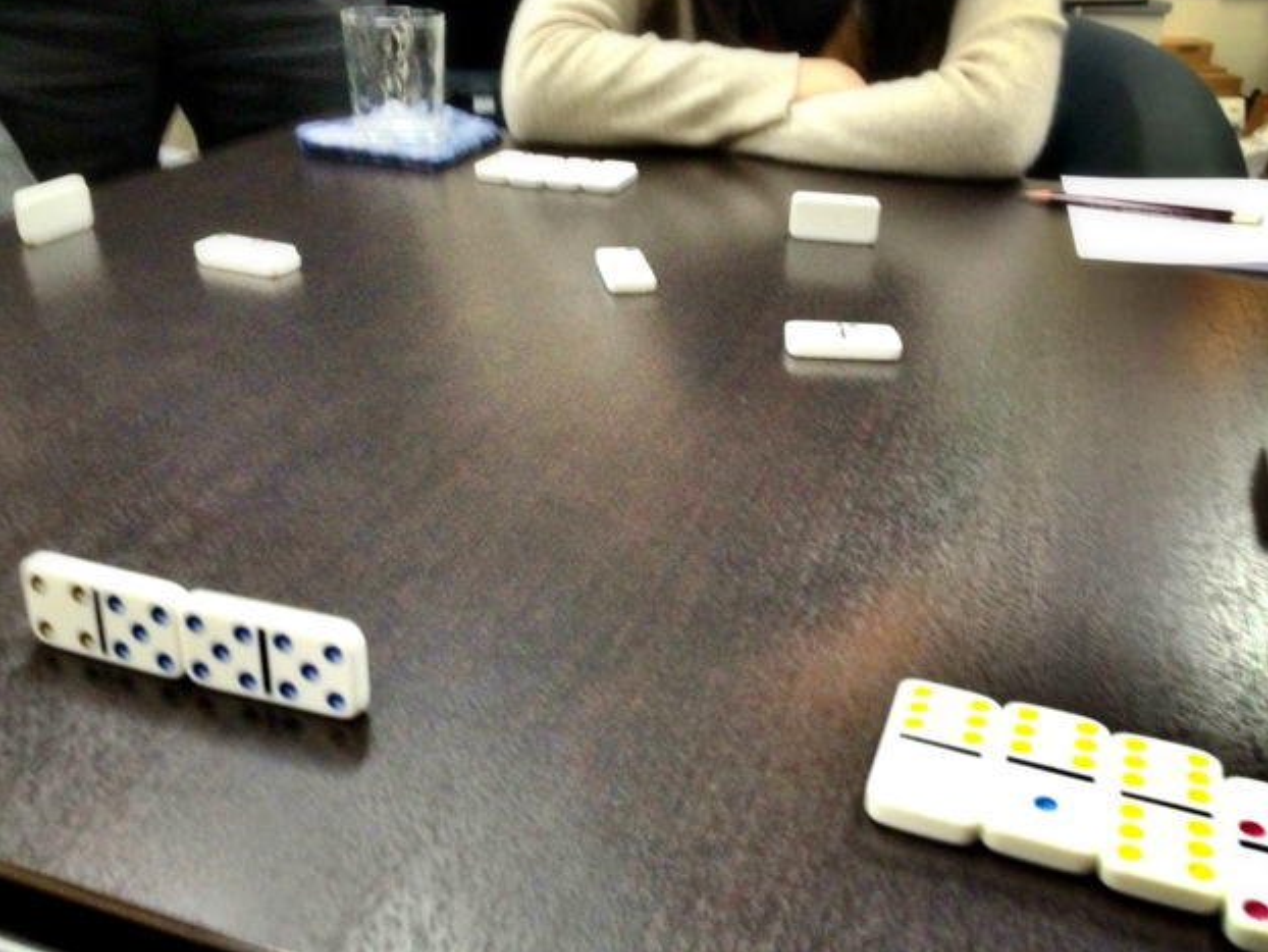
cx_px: 618
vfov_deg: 39.7
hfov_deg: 51.3
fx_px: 1319
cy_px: 467
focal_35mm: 36
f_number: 2.4
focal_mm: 4.28
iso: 320
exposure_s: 1/20
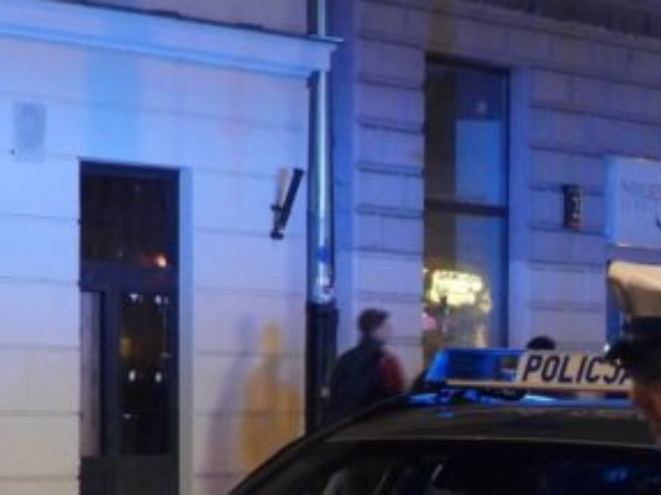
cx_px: 1080
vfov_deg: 5.9
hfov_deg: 7.7
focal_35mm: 250
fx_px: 4772
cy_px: 753
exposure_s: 1/8
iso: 500
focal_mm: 12.6
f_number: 3.5
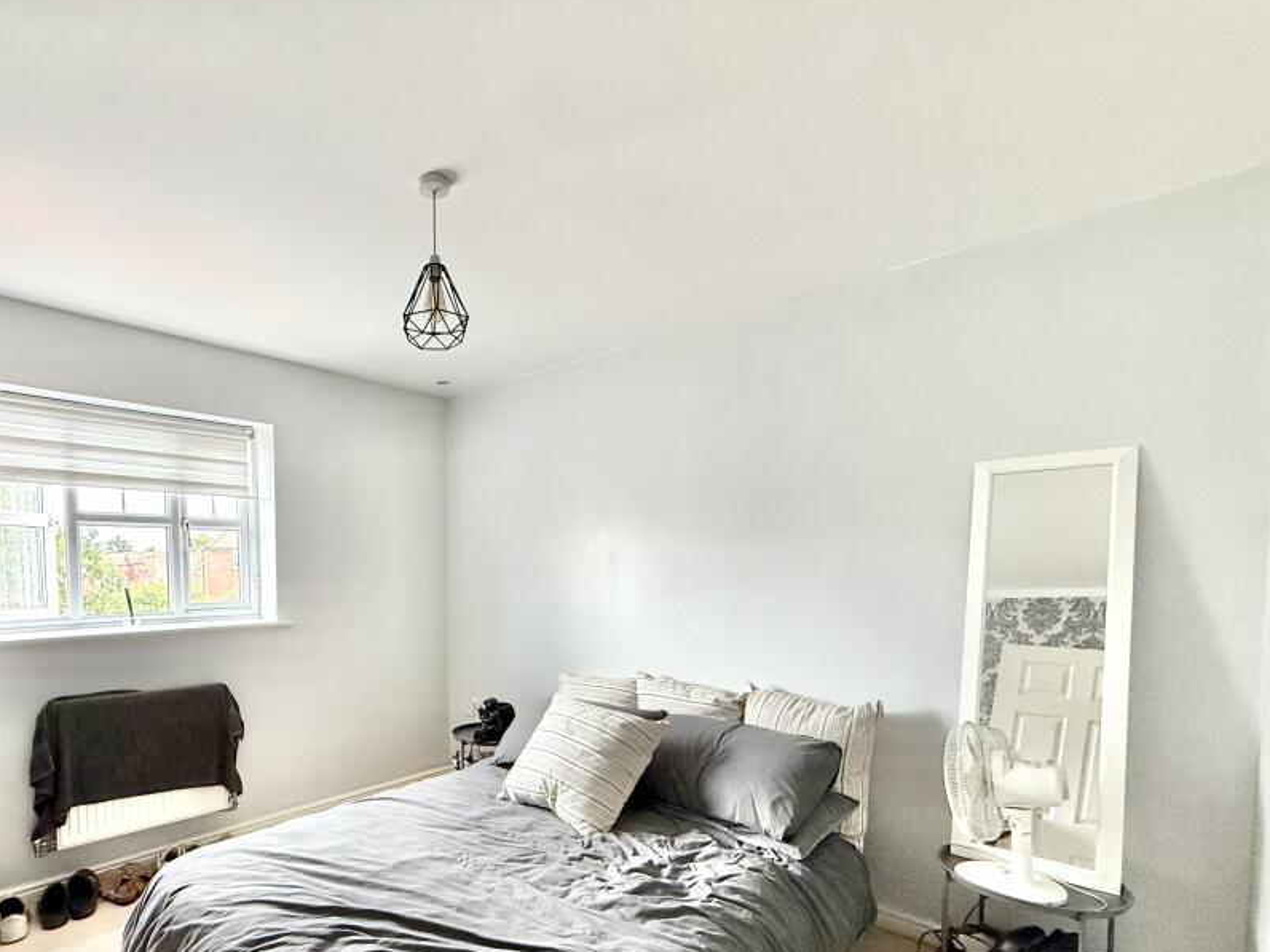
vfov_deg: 70.3
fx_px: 660
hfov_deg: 86.2
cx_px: 482
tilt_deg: -2.4
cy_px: 603
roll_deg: +0.1
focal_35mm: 18
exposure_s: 1/99
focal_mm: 2.22
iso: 250
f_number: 2.2
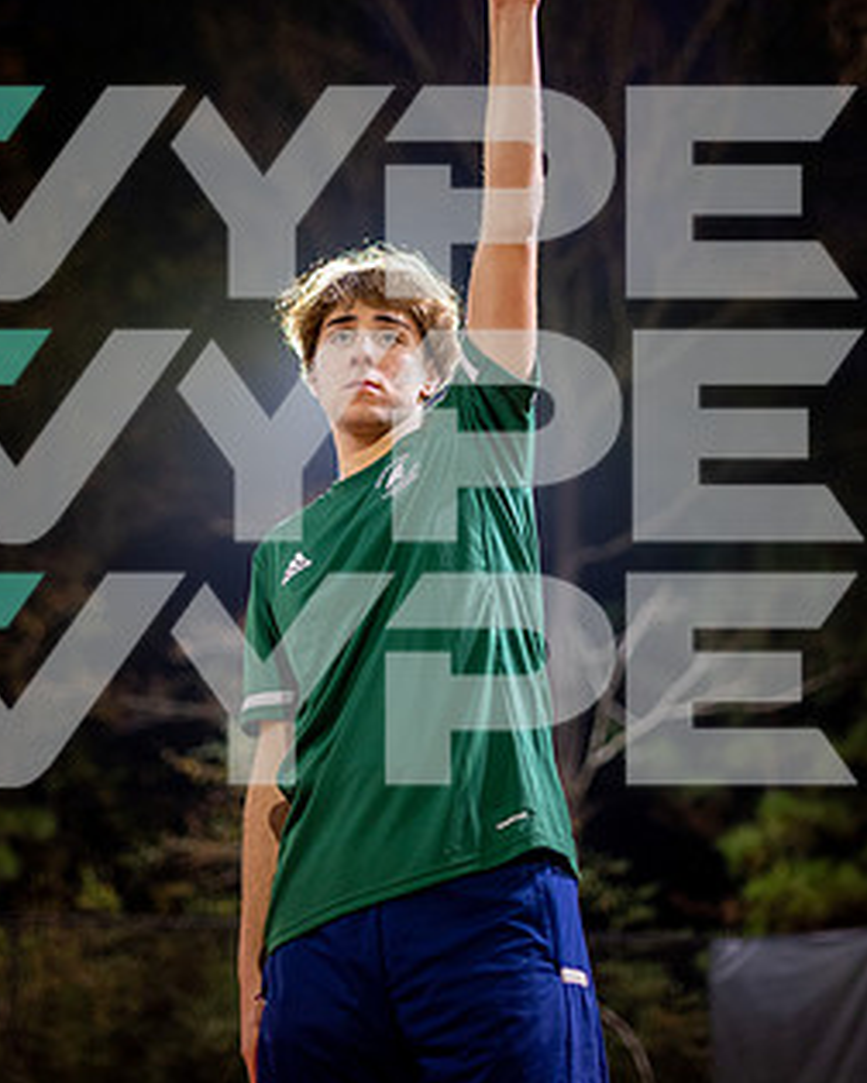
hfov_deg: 22.8
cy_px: 437
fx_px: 2149
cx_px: 353
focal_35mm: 67
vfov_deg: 28.2
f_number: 1.8
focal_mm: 50
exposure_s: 1/160
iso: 800
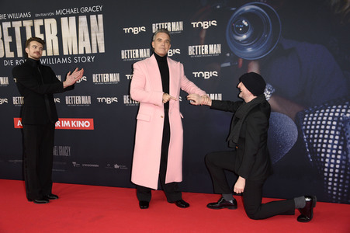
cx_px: 175
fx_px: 369
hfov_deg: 50.7
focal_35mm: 38
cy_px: 116
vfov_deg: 35.0
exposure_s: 1/250
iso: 1000
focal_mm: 38
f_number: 5.6
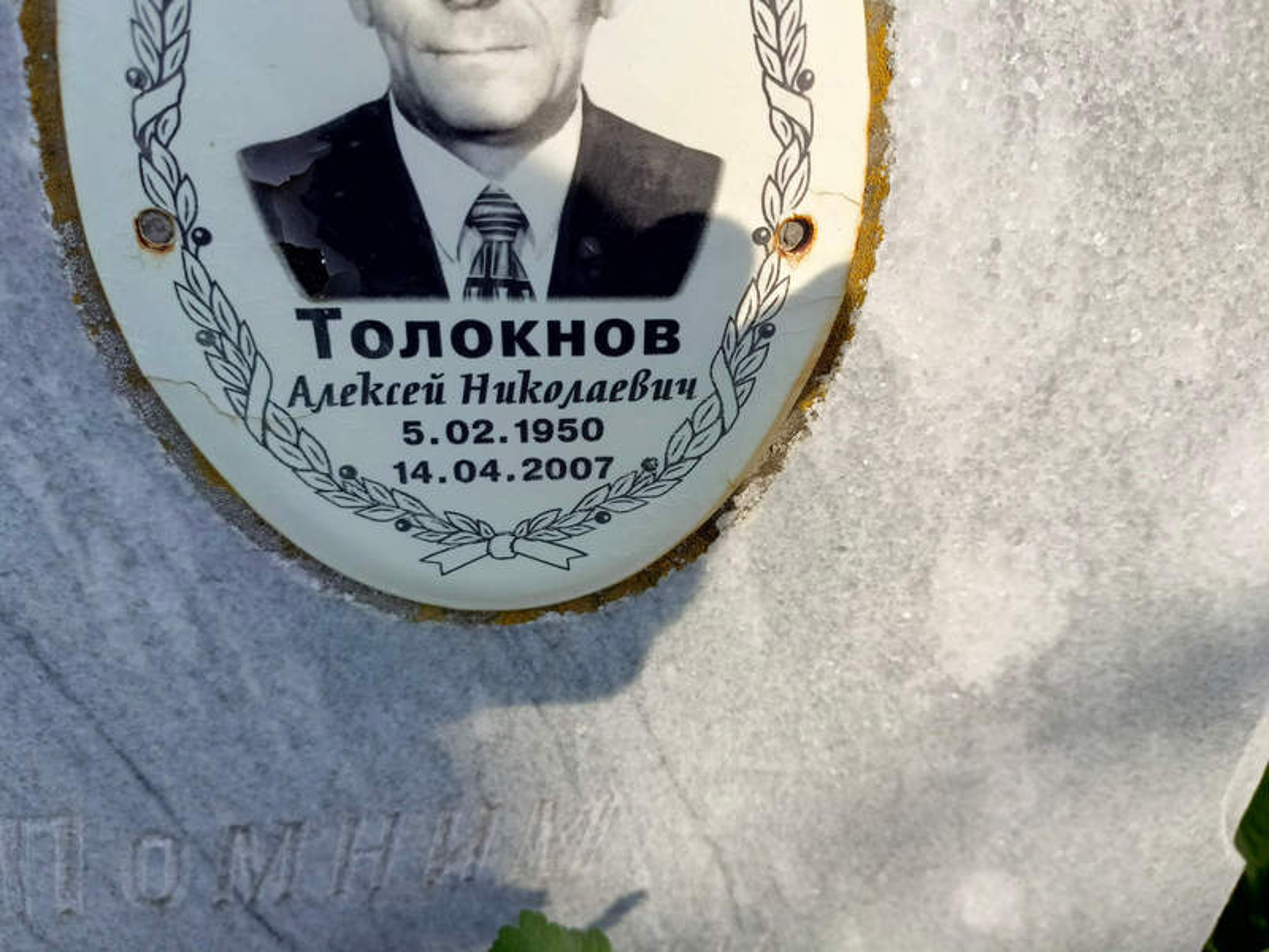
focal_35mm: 25
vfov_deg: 54.9
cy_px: 476
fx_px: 916
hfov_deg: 69.4
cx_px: 634
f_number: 1.69
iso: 117
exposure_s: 1/1230
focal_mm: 4.76
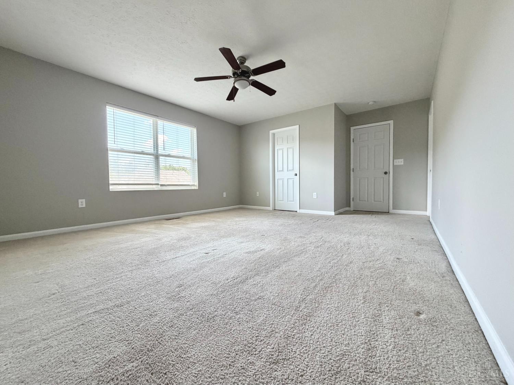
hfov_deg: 102.1
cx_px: 257
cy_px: 192
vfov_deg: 85.7
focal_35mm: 14
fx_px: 208
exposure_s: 1/121
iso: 200
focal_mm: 2.22
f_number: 2.2
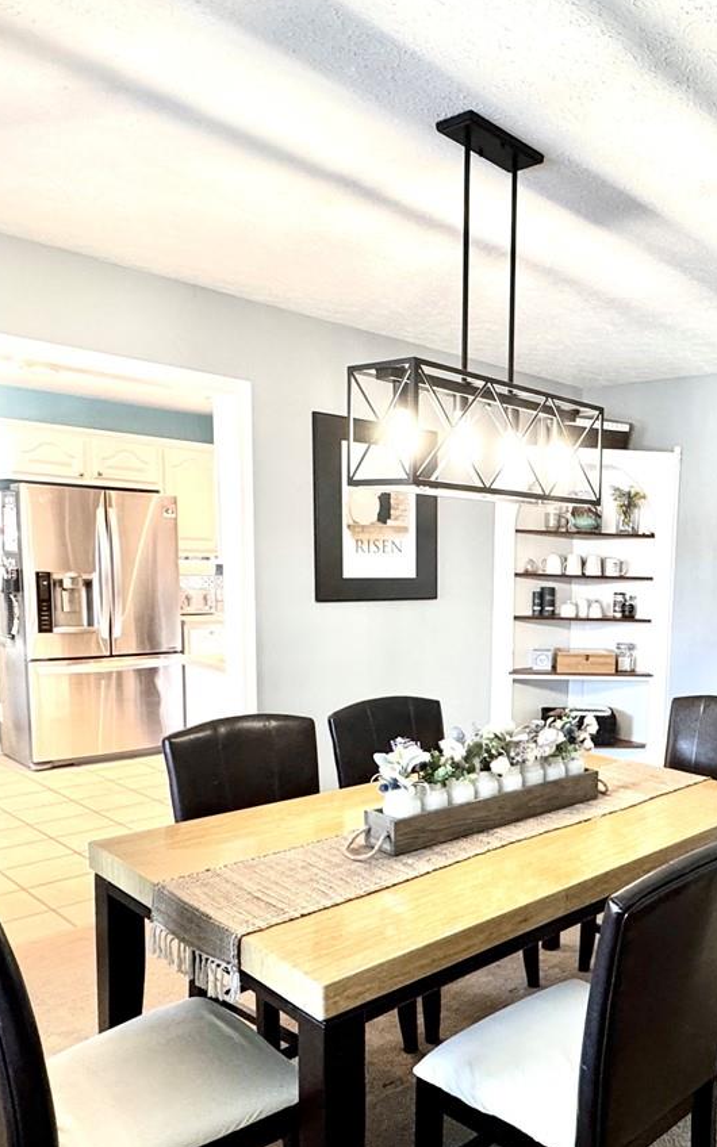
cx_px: 634
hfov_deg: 41.3
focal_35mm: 28
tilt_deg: -6.8
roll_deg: -2.5
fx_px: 875
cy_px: 665
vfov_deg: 66.1
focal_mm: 2.22
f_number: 2.2
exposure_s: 1/60
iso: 250
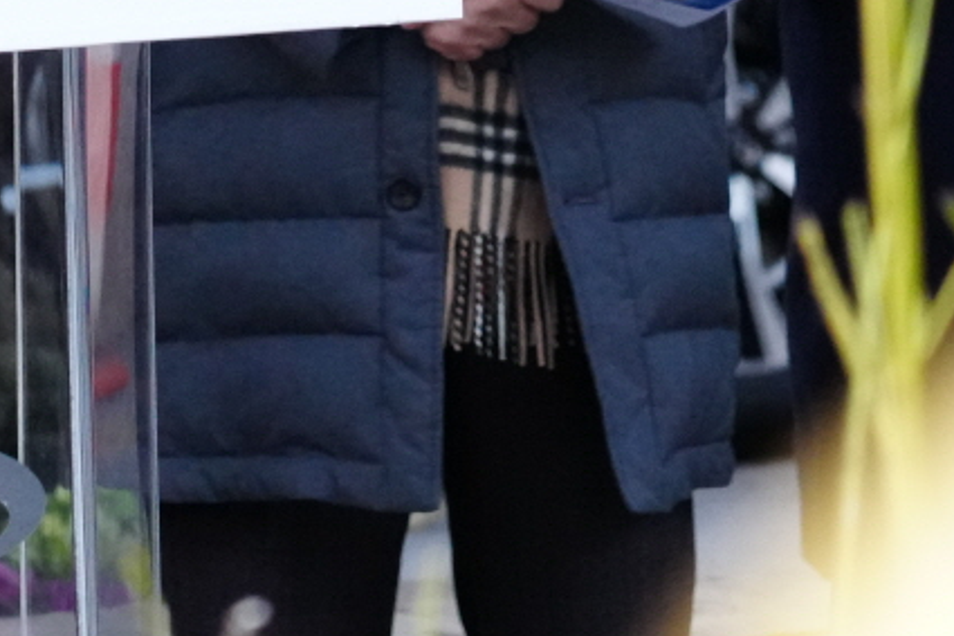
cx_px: 18
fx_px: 11787
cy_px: -663
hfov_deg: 4.6
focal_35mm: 445
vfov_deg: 3.1
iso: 6400
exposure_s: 1/125
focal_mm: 105
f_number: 4
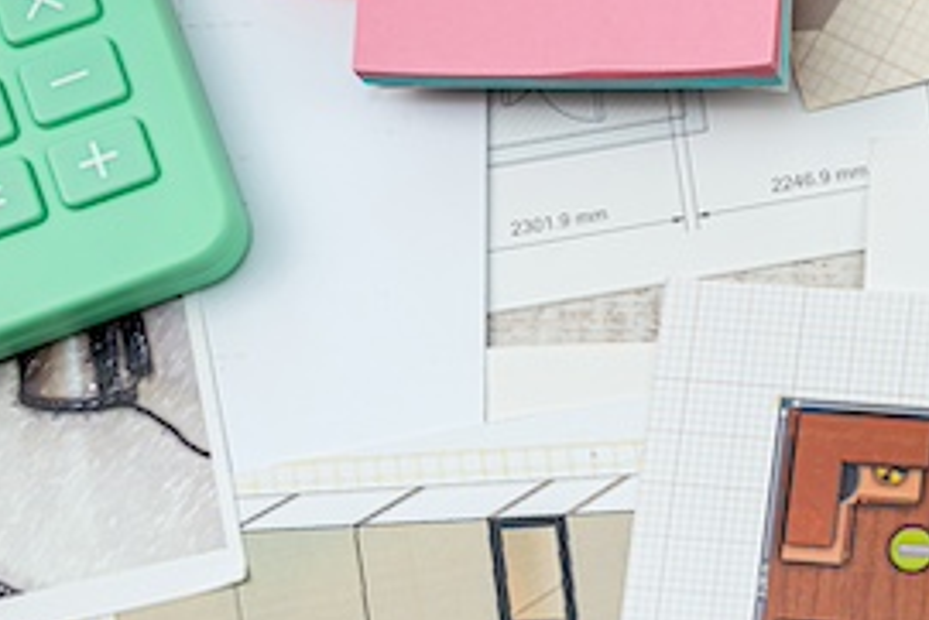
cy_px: 819
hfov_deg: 17.6
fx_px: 2659
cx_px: 1419
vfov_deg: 12.8
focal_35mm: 103
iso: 320
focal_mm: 31
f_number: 7.1
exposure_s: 1/160
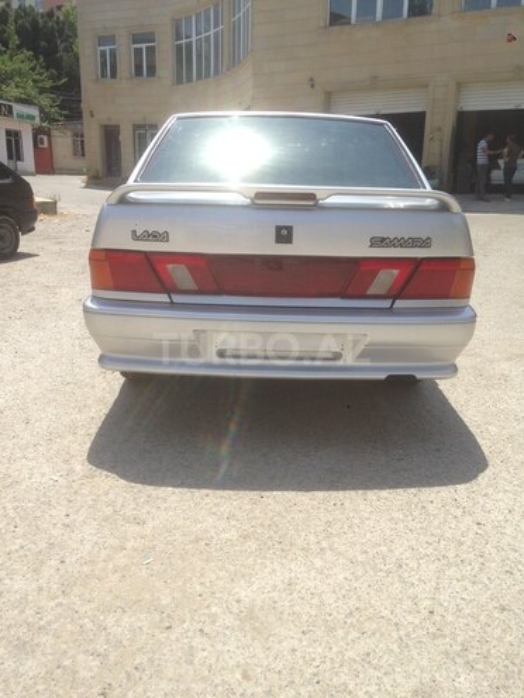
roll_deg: -1.4
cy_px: 349
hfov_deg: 42.9
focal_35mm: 33
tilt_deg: -11.2
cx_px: 262
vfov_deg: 55.4
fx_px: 666
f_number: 2.4
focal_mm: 4.12
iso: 50
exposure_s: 1/1323
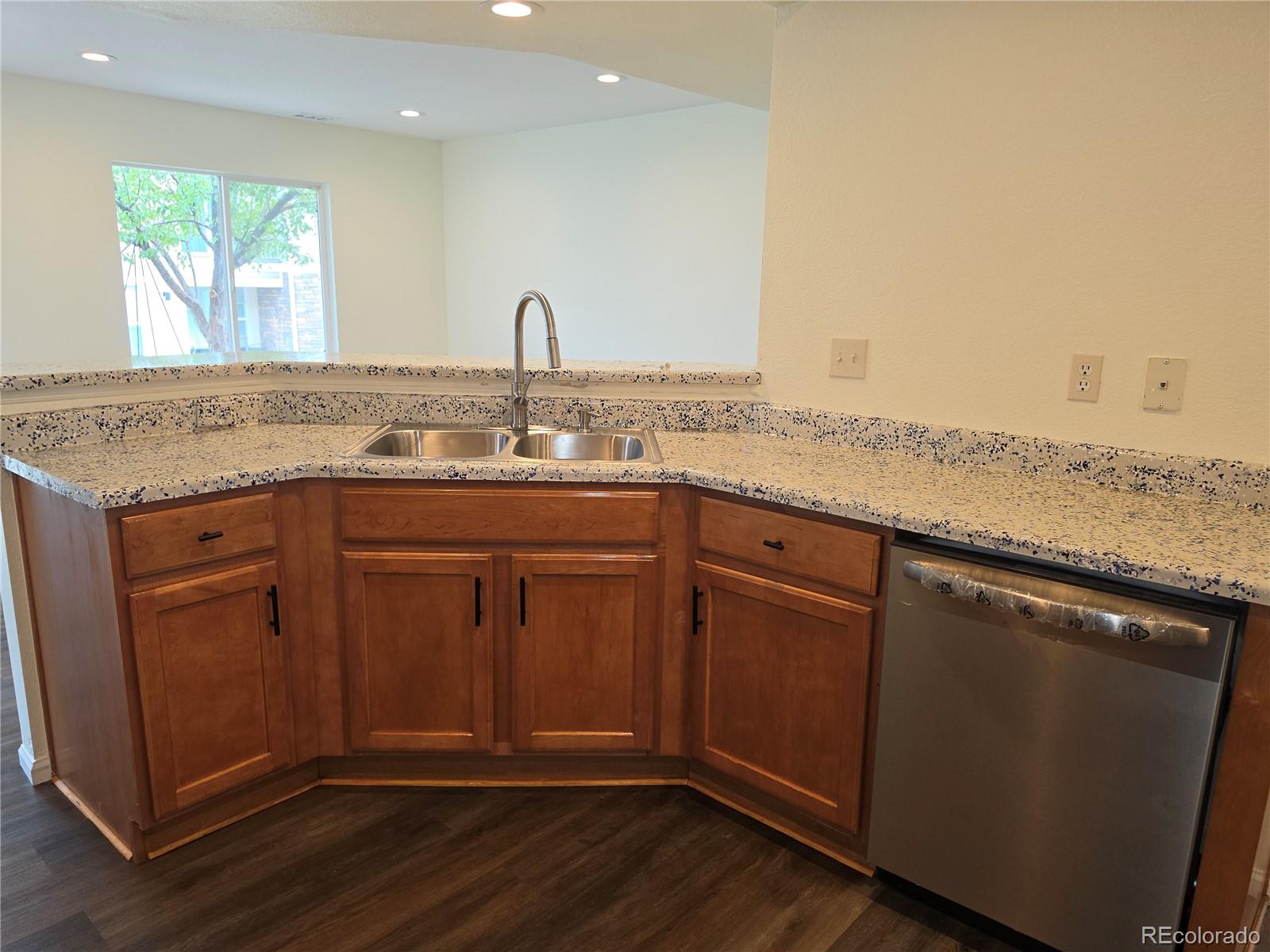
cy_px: 476
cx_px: 635
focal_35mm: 23
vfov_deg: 58.9
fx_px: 844
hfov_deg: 73.9
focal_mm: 6.5
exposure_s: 1/60
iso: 32
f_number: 1.4
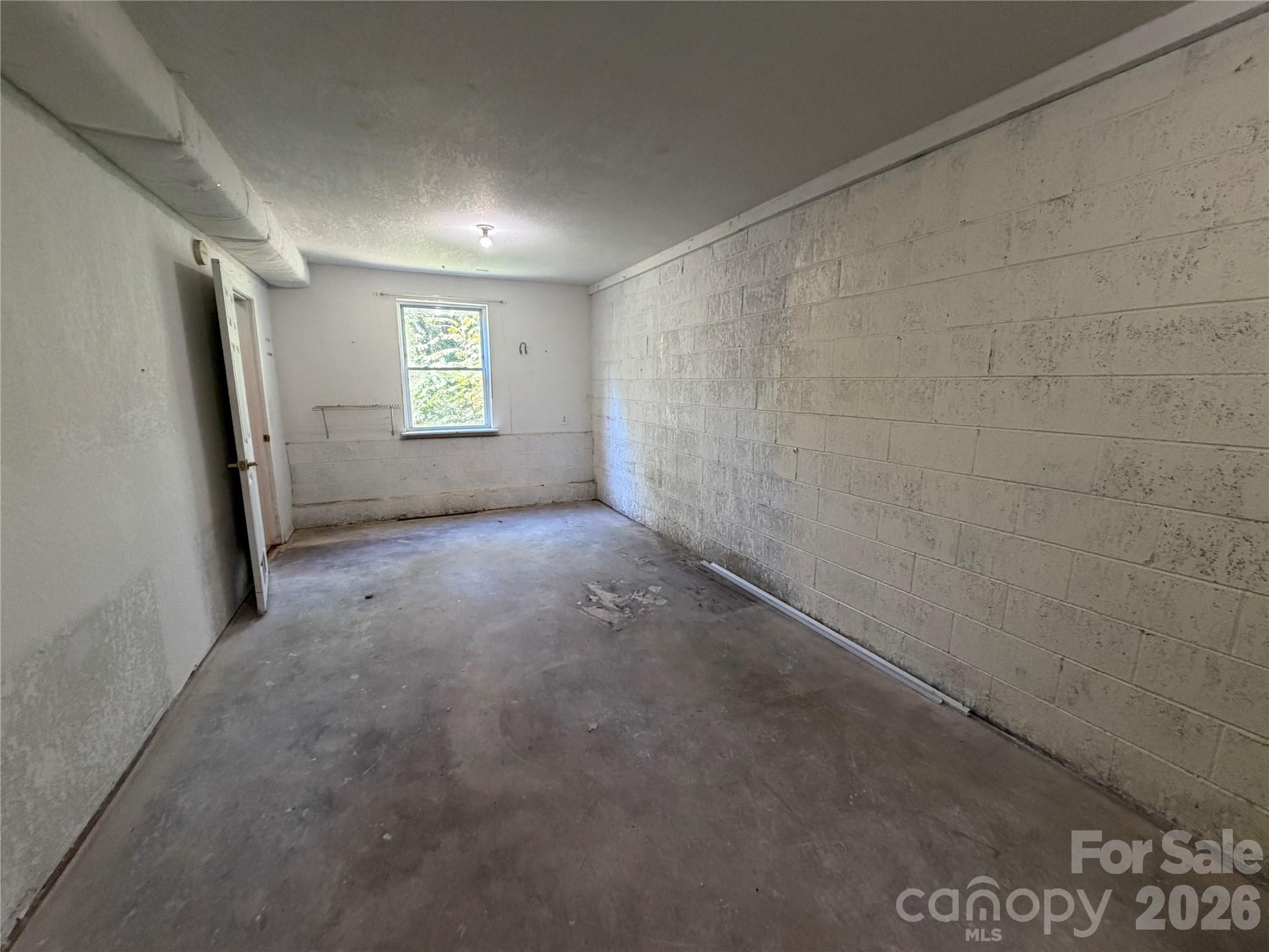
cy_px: 476
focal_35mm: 14
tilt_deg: -12.8
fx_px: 513
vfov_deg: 85.7
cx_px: 634
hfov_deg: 102.1
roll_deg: +0.4
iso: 320
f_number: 2.2
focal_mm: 2.22
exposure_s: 1/60
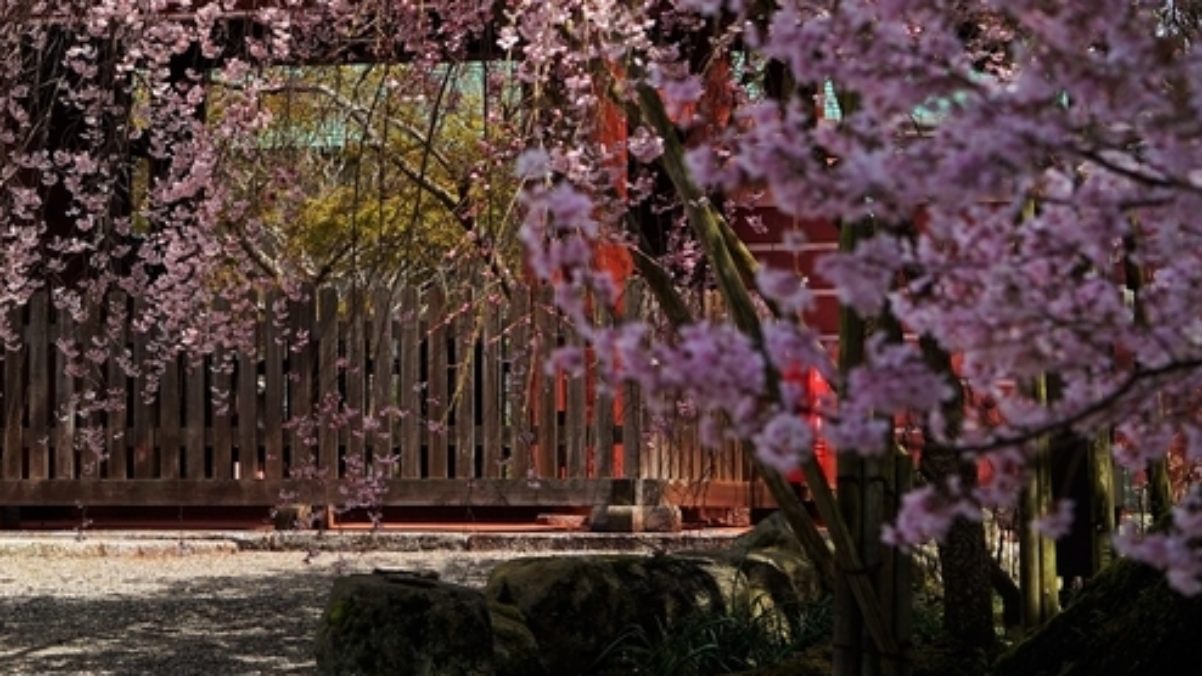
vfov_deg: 6.8
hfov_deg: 12.0
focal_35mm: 178
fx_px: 5674
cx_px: 185
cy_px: -153
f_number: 5.6
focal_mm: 70
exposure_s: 1/1000
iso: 160
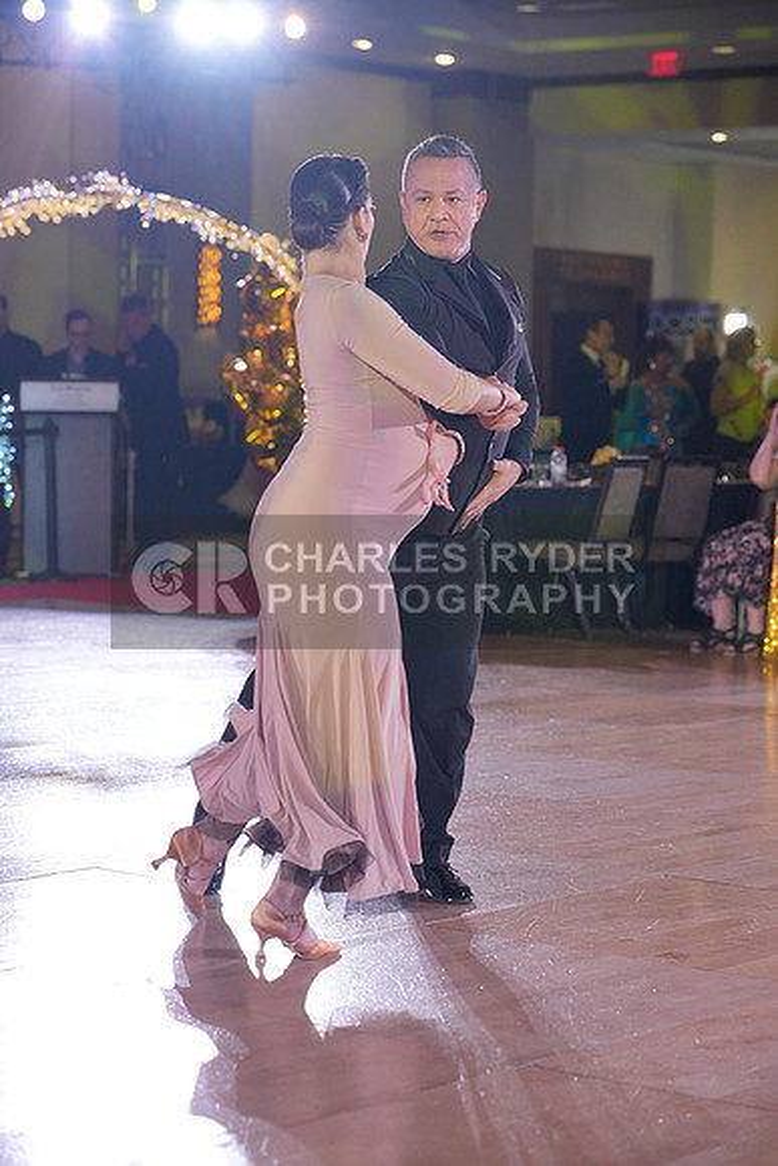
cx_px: 389
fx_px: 2980
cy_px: 583
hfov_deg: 14.9
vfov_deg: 22.1
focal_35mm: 92
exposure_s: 1/400
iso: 1600
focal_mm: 92
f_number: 4
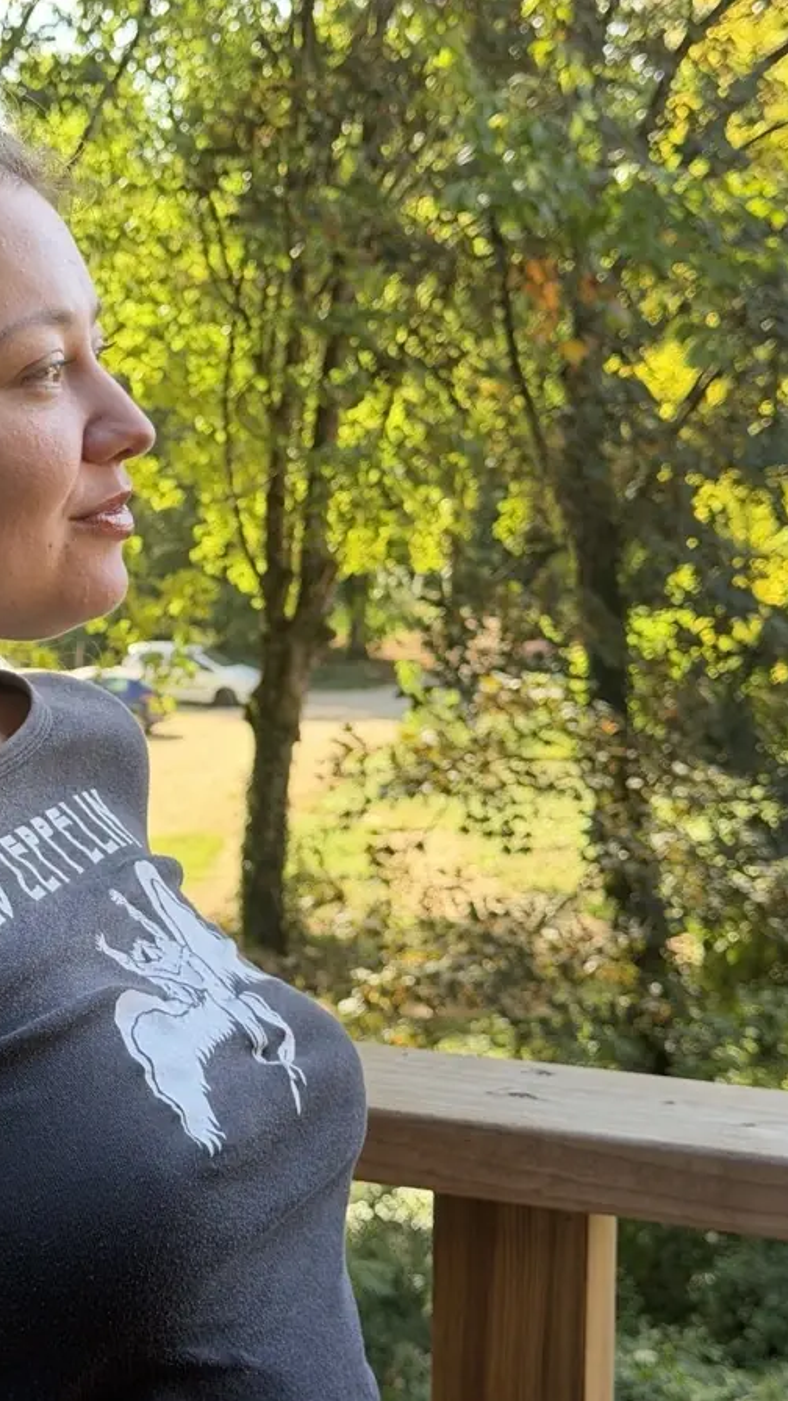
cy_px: 700
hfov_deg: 16.9
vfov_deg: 30.2
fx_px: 2600
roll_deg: -0.1
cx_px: 2
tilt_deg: -9.0
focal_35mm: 70
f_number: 1.78
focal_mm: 6.76
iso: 64
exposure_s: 1/190
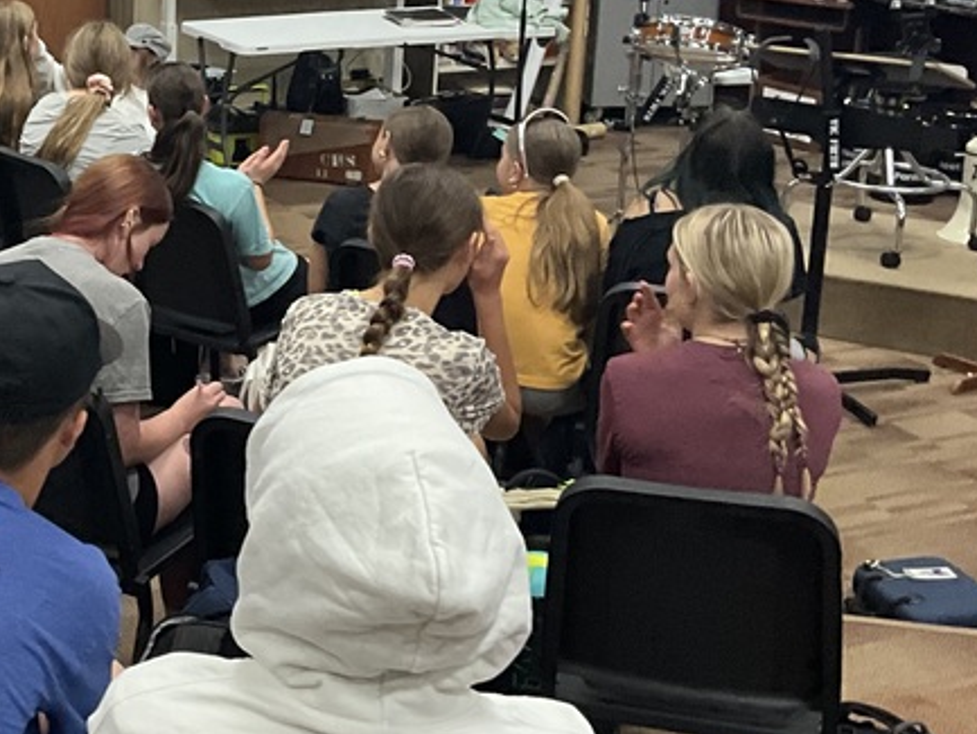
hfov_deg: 27.4
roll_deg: -0.1
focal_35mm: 67
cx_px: 7
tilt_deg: -15.6
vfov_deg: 21.8
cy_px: 194
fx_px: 1892
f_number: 1.8
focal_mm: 3
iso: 250
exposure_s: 1/60
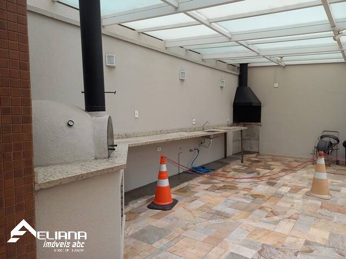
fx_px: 250
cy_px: 130
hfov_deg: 69.4
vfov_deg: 54.9
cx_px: 173
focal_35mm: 25
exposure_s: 1/120
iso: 100
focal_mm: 4.65
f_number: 1.8
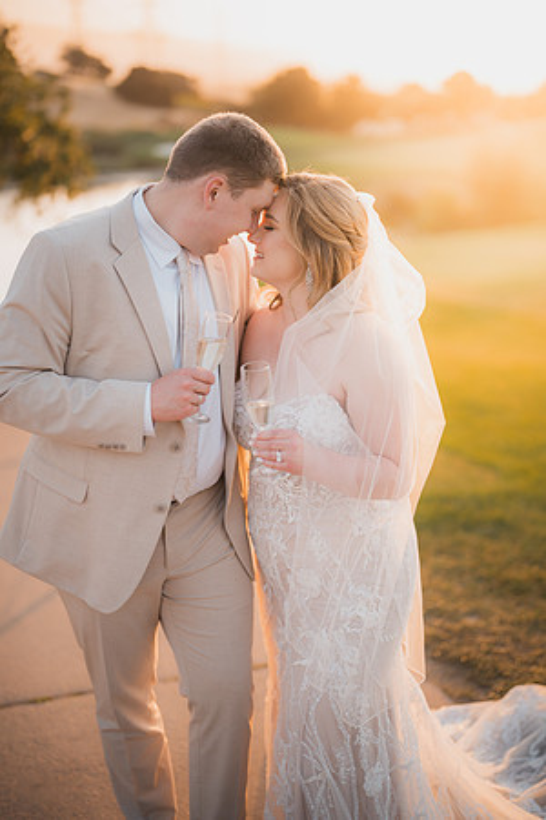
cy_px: 410
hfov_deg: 27.0
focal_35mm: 50
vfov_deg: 39.6
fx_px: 1137
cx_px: 273
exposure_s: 1/500
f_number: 1.2
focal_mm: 50
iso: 125
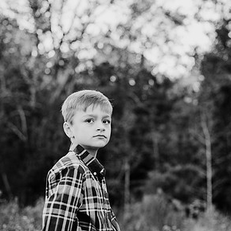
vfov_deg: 26.1
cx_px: 118
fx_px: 498
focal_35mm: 66
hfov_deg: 26.1
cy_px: 122
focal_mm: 50
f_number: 2.5
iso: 400
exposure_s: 1/1250
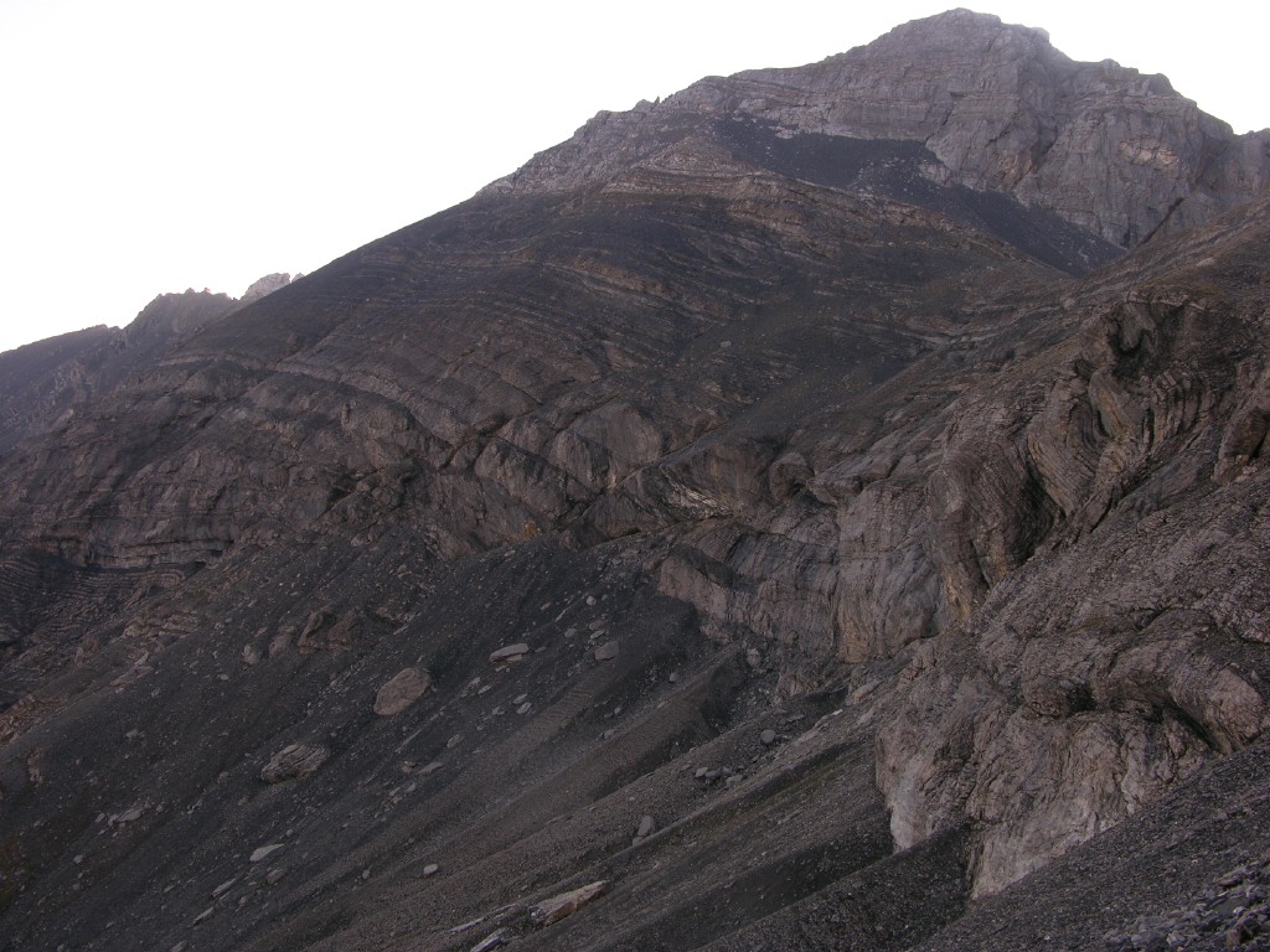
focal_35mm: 37
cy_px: 476
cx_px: 635
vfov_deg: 38.7
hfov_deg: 50.1
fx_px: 1357
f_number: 4.5
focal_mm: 9.5
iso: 50
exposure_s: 1/125
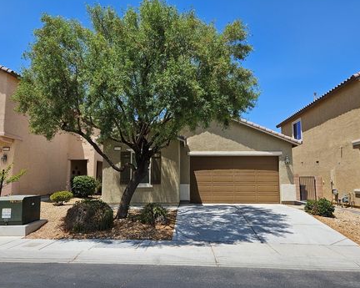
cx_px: 175
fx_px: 277
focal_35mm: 26
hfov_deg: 66.1
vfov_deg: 54.9
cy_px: 145
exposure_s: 1/2066
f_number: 1.8
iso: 25
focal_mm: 5.4
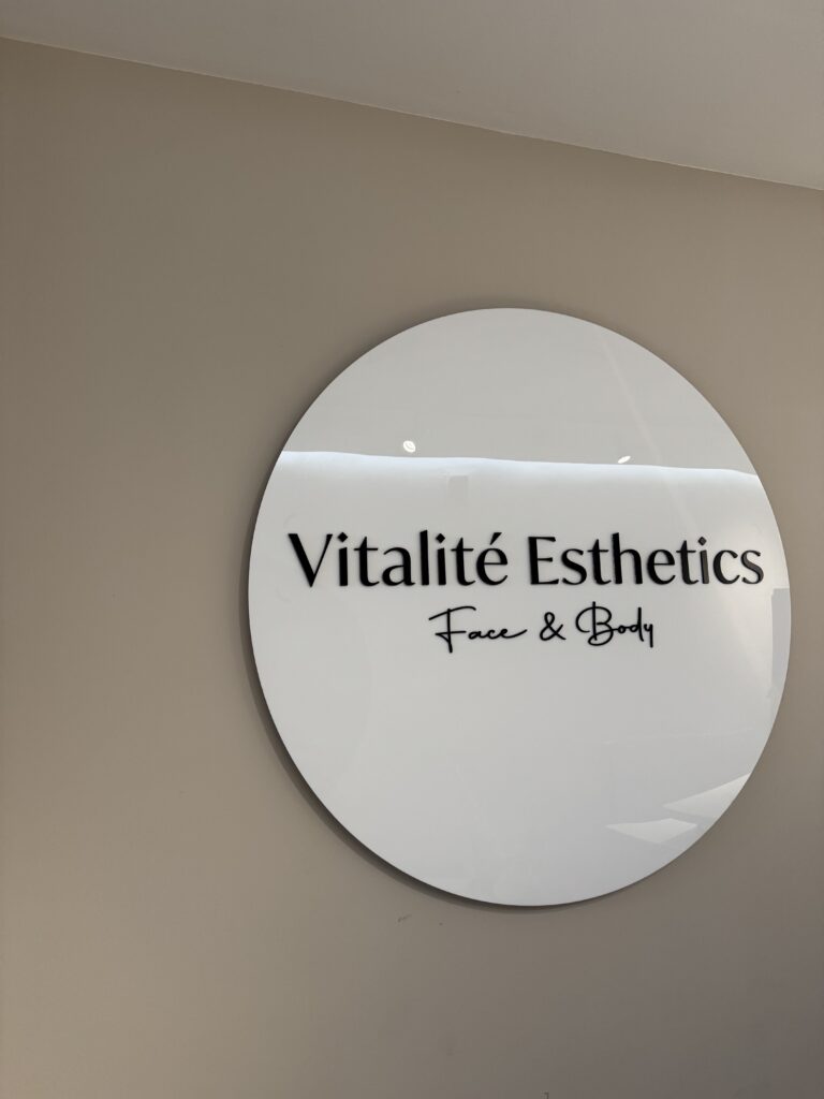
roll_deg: +2.4
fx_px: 762
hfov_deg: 56.8
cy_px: 550
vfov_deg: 71.6
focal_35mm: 24
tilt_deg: +8.1
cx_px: 412
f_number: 1.78
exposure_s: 1/100
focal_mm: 6.76
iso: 200
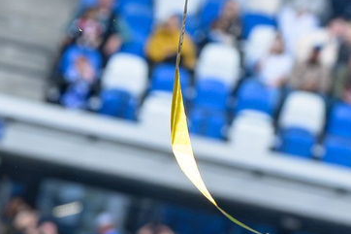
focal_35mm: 707
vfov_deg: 1.9
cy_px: 505
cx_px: -391
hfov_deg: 2.9
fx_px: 6890
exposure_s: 1/640
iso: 720
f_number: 5.6
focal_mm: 100
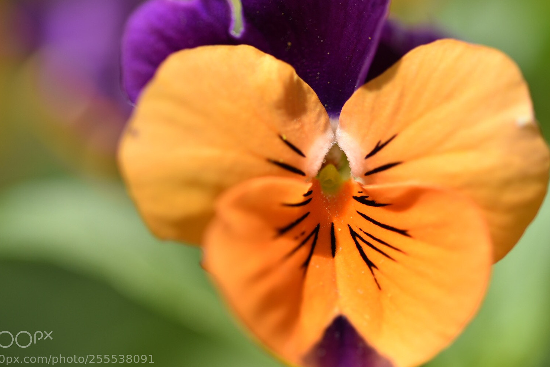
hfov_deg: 12.1
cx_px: 257
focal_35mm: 170
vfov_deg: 8.1
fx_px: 2590
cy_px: 191
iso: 100
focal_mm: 105
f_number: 4.5
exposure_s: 1/800
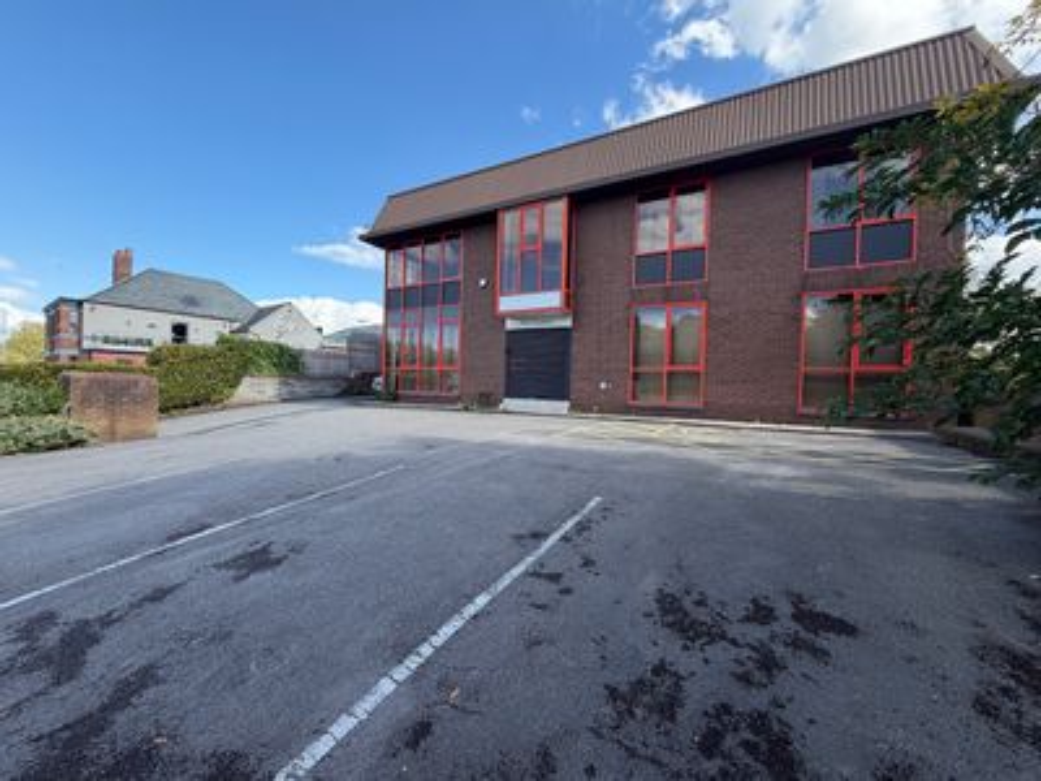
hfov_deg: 102.1
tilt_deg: -1.0
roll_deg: -1.9
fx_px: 421
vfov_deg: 85.7
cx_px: 520
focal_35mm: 14
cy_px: 390
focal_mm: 2.22
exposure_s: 1/502
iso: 50
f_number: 2.2
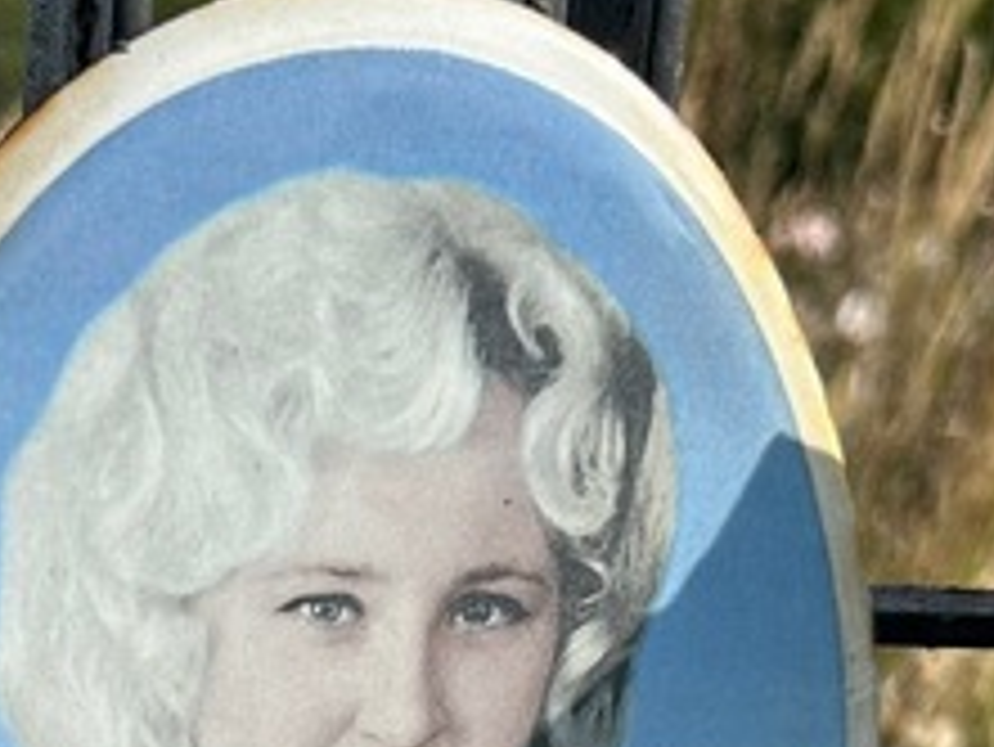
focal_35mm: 94
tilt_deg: -16.4
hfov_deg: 20.4
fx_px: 2701
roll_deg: -2.9
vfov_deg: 14.7
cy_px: 1084
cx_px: 72
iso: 50
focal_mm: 5.7
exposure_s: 1/3831
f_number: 1.5
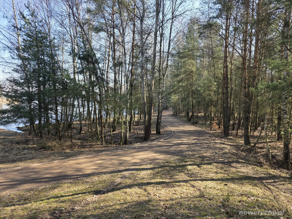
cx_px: 146
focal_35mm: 23
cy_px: 110
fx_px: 194
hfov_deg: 73.9
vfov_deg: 58.9
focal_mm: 6.3
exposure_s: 1/359
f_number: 1.7
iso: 40
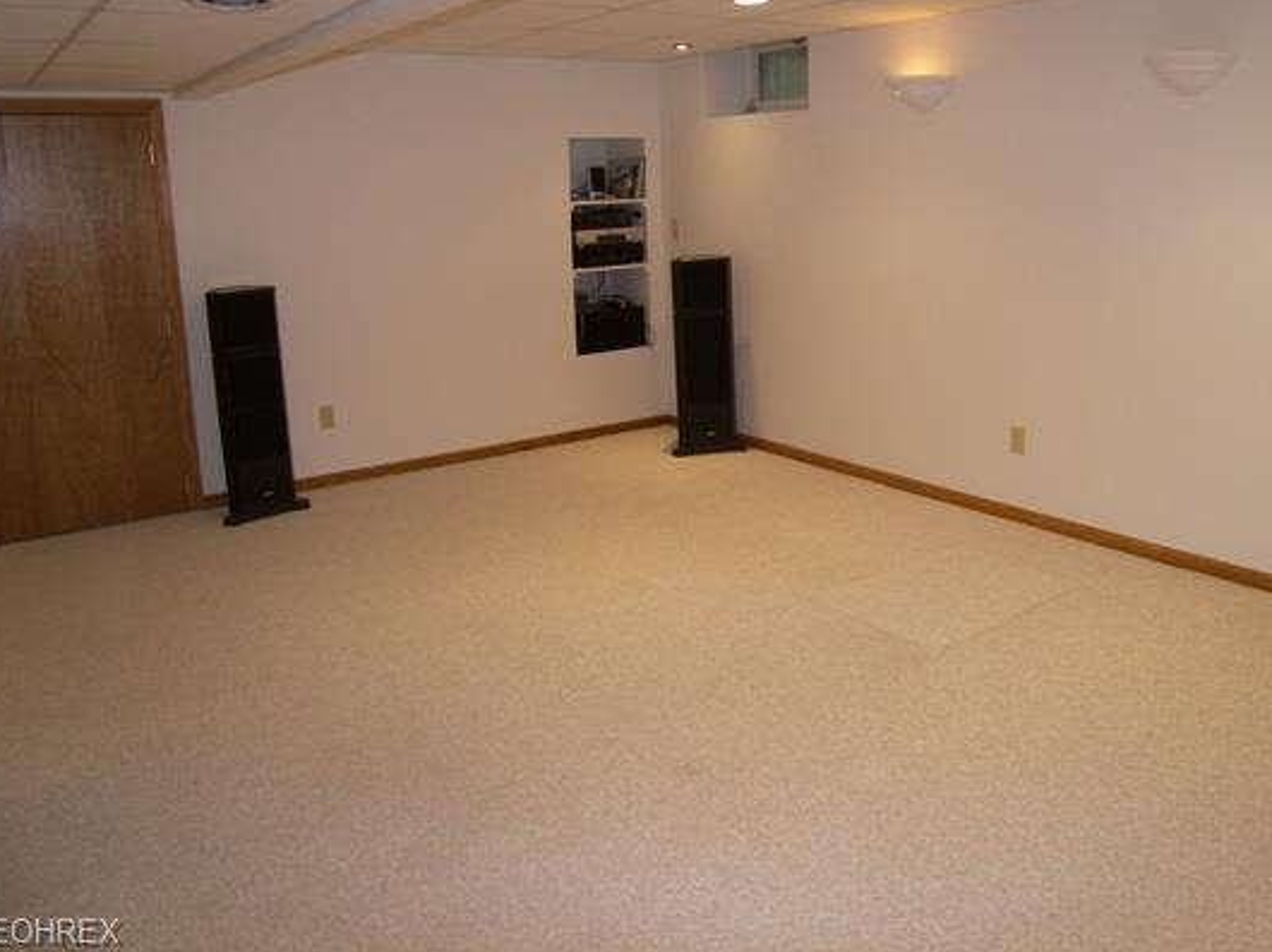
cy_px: 379
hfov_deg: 61.6
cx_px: 696
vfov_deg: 47.9
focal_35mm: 29
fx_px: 1065
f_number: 2.8
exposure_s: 1/30
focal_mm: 5
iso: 100
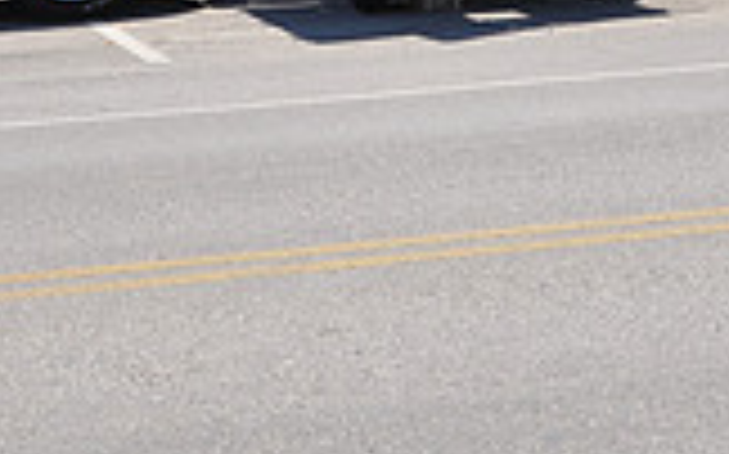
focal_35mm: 137
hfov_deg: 15.3
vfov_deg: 9.3
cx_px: 328
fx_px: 2716
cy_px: -205
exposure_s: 1/160
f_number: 6.3
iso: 200
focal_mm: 25
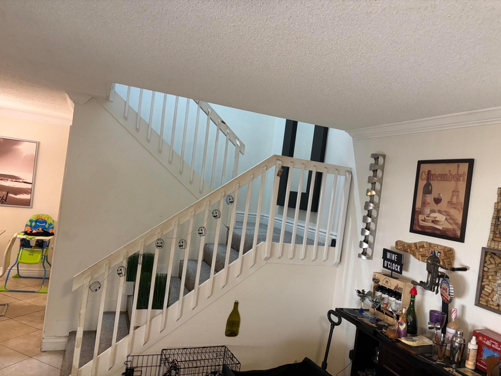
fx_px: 376
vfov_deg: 53.1
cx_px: 250
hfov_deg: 67.3
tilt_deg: +0.2
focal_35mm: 26
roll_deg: -5.9
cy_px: 188
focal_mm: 5.96
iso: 320
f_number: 1.6
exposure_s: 1/60
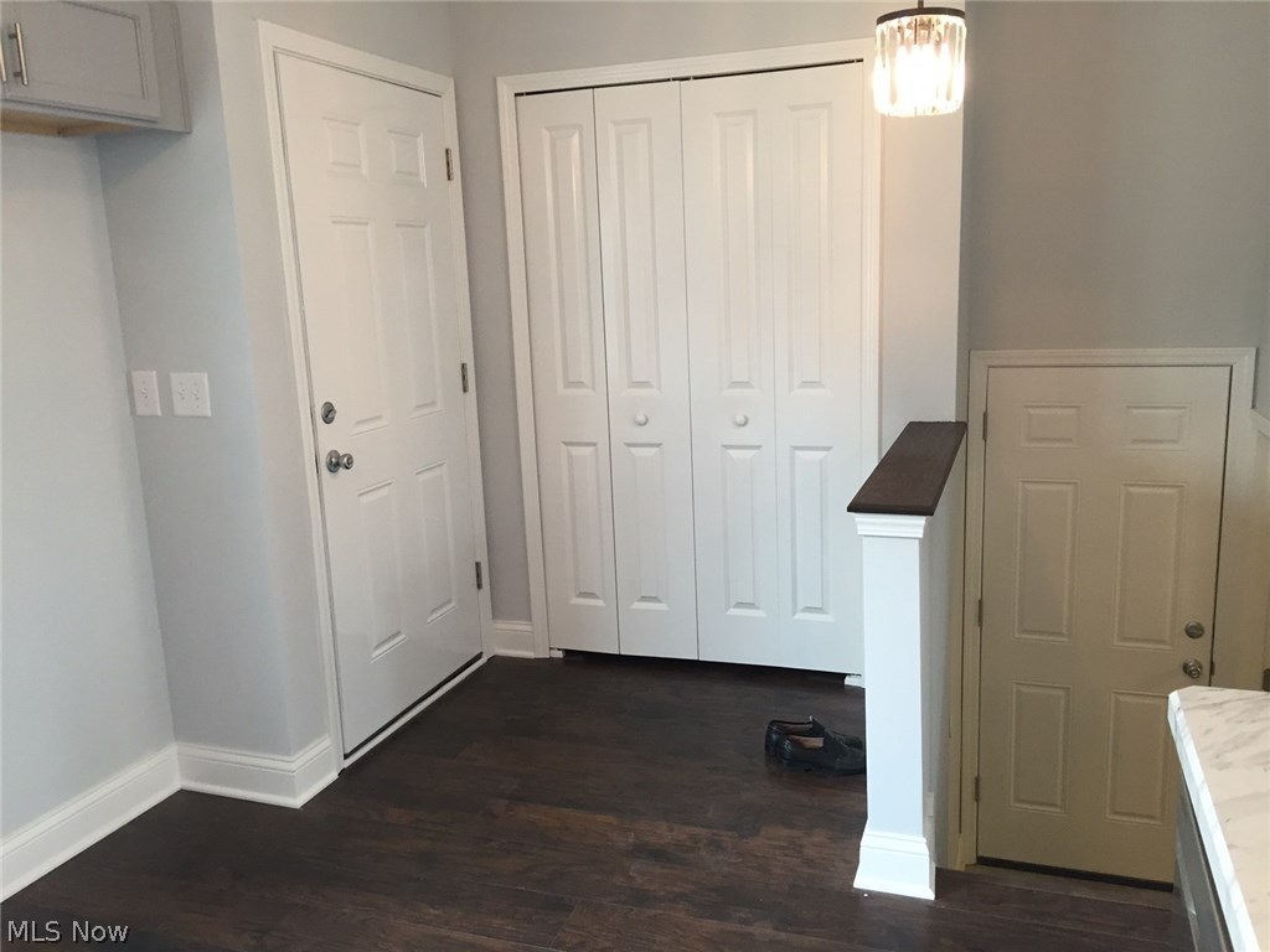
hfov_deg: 61.7
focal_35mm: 29
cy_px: 476
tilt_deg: -11.7
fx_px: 1064
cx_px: 635
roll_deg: +1.5
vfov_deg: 48.2
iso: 100
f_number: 2.2
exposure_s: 1/30
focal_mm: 4.15
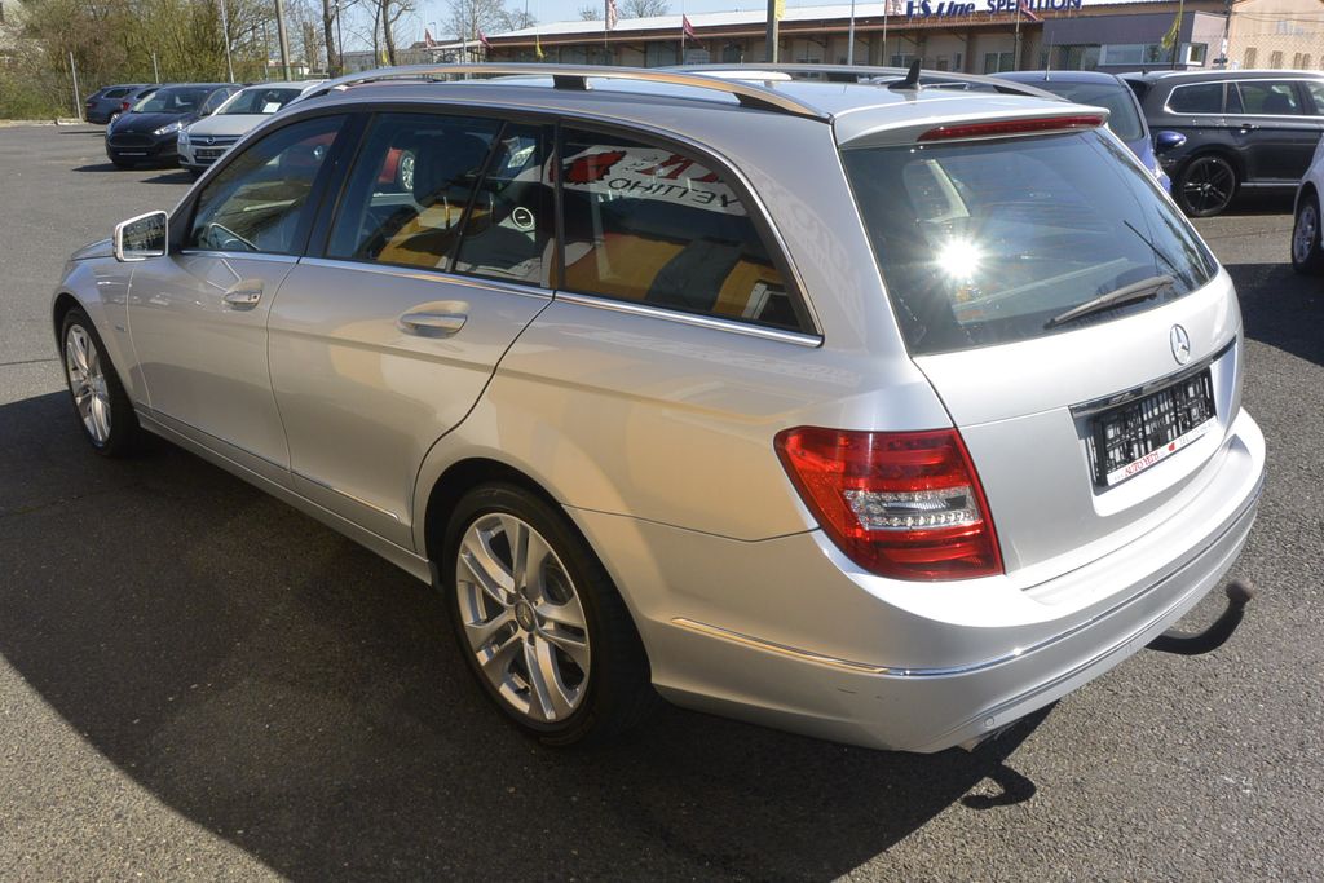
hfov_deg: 63.7
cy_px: 442
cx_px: 662
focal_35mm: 29
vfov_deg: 45.0
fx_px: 1067
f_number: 9
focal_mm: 11
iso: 160
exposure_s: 1/250
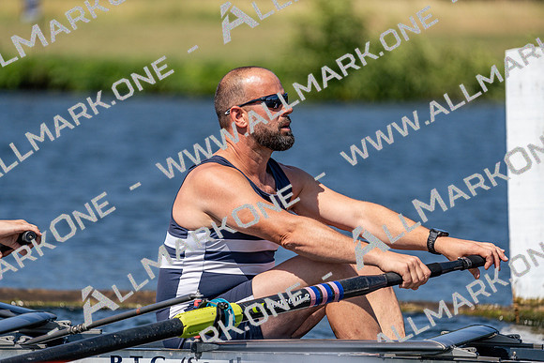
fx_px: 6892
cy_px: 182
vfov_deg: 3.0
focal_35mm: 456
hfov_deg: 4.5
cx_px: 272
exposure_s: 1/2000
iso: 250
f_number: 6.3
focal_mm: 456
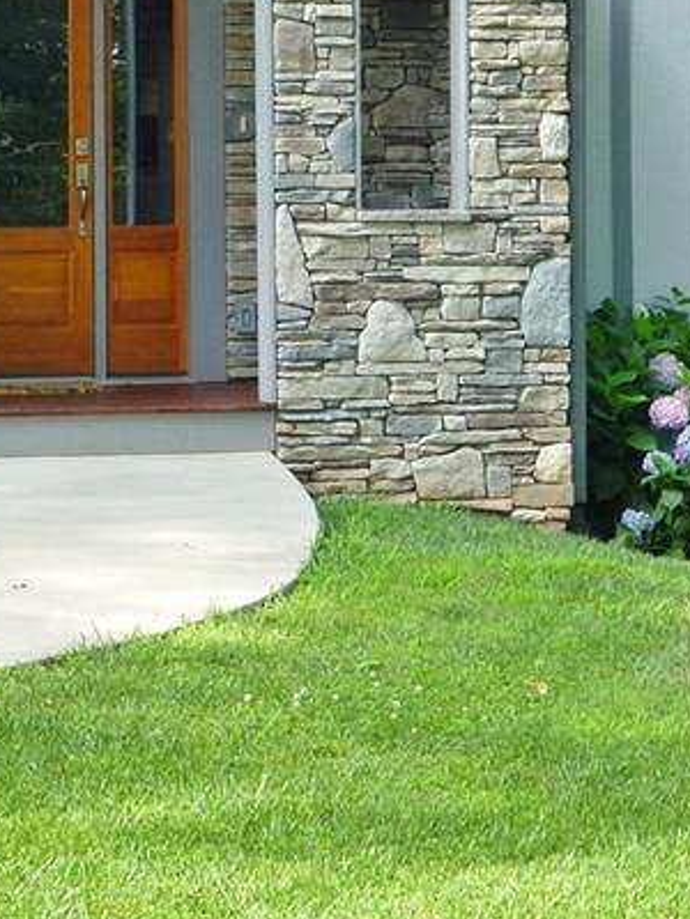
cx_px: 41
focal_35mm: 117
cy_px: 80
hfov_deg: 12.5
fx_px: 3110
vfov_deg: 16.6
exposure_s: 1/80
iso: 100
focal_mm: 10.9
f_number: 4.5
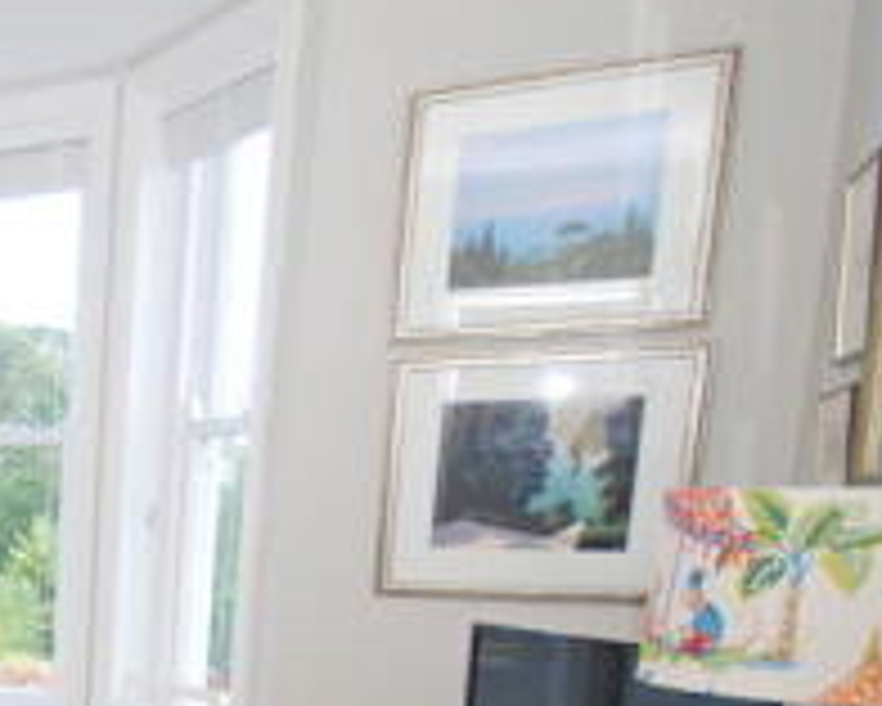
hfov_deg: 29.4
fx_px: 1227
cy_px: 708
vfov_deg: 29.9
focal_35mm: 47
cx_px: -340
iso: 160
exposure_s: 1/60
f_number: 4
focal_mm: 10
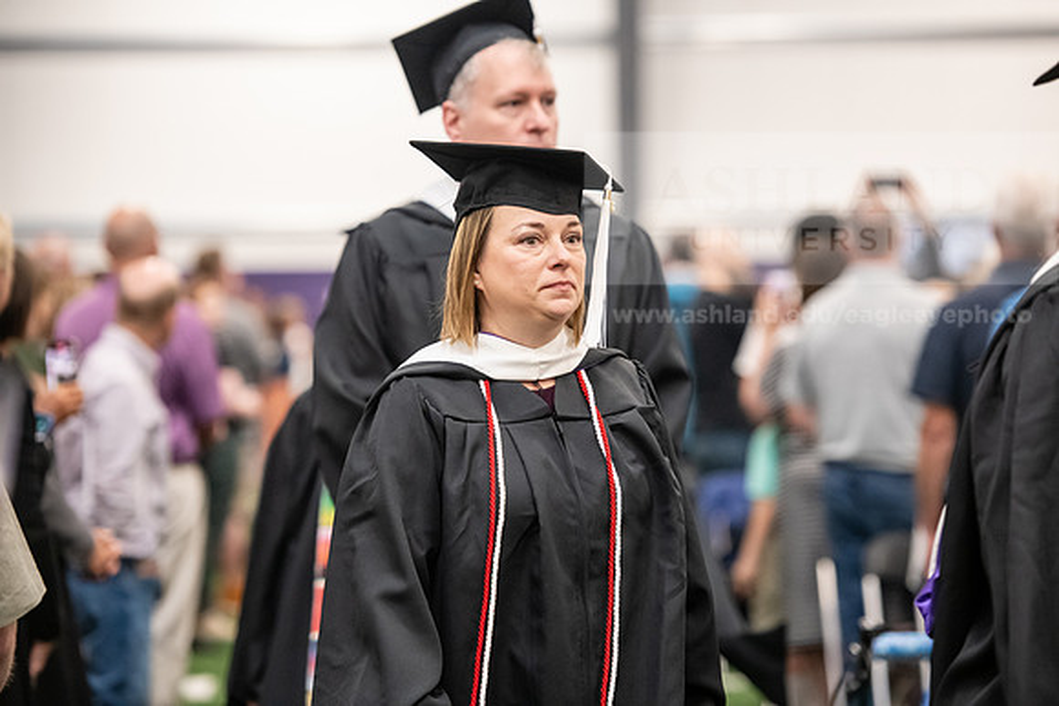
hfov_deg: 14.2
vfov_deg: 9.5
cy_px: 353
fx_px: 4266
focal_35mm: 145
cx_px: 530
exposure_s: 1/200
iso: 3200
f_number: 3.2
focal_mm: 145
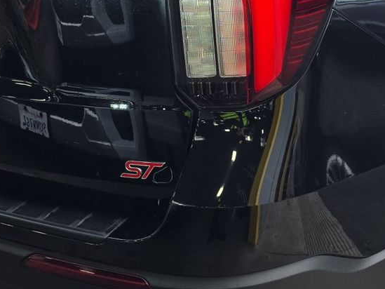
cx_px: 214
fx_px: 745
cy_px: 15
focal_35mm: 67
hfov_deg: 28.9
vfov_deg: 21.3
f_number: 1.4
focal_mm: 6.5
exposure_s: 1/182
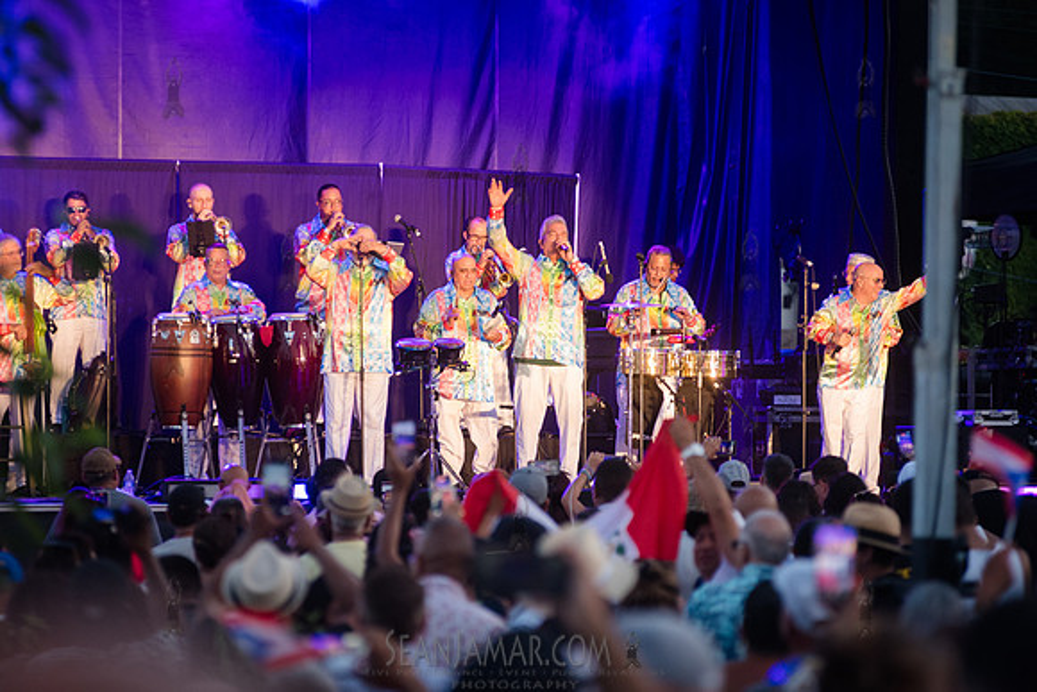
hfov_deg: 10.3
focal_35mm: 200
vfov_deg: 6.9
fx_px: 5762
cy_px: 346
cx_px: 518
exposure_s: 1/500
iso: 2000
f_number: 4
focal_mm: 200
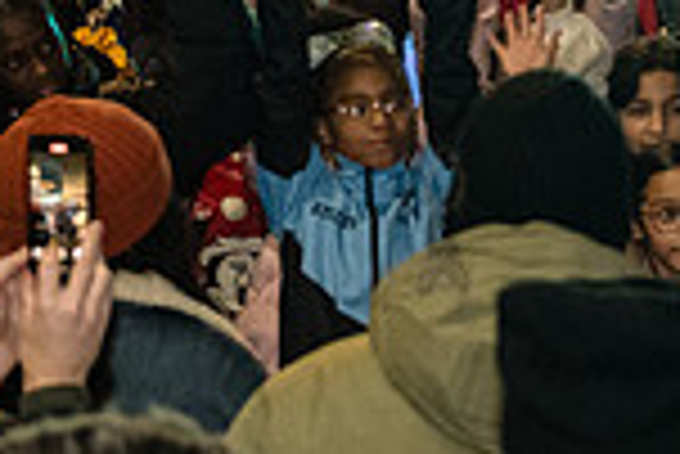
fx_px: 3781
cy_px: -2
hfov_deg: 10.0
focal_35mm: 200
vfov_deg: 6.9
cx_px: 1022
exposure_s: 1/160
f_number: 3.5
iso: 6400
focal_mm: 52
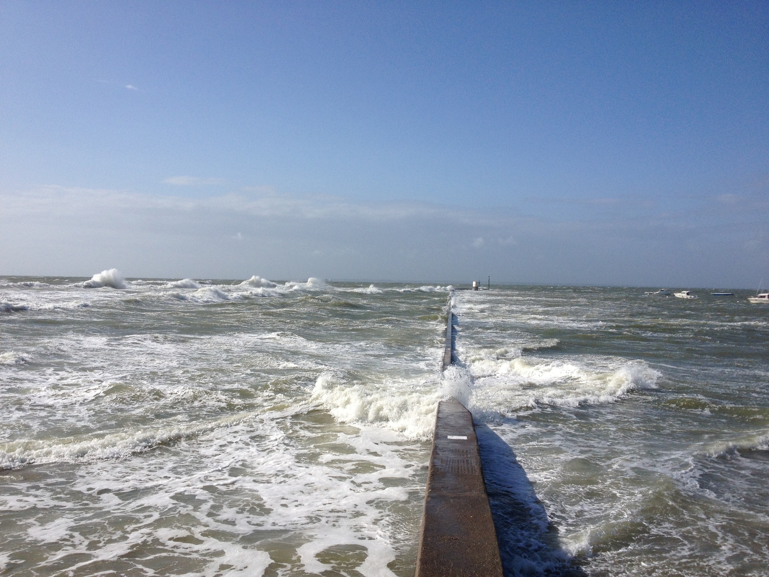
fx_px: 778
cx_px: 384
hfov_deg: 52.6
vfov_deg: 40.7
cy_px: 288
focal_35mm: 35
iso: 50
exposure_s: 1/3953
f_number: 2.4
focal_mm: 4.28
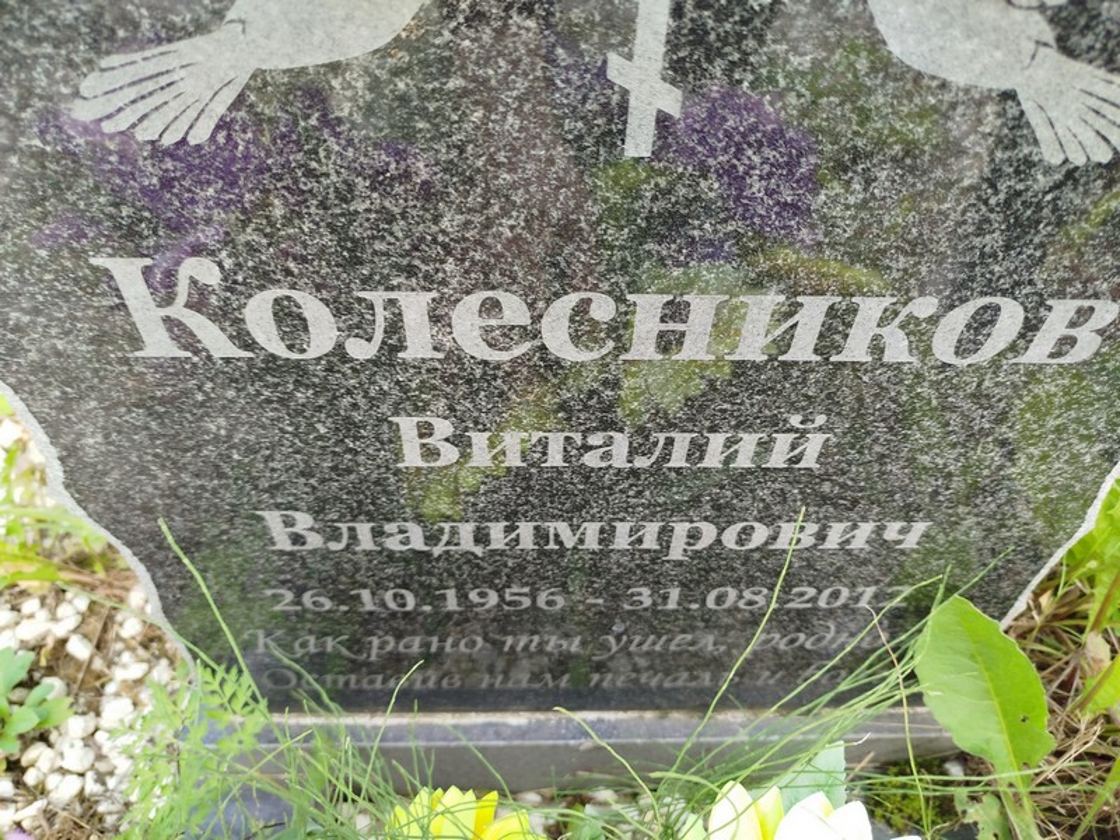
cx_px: 560
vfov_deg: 56.8
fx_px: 777
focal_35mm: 24
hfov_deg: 71.6
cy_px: 420
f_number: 1.7
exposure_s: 1/100
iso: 80
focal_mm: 5.31
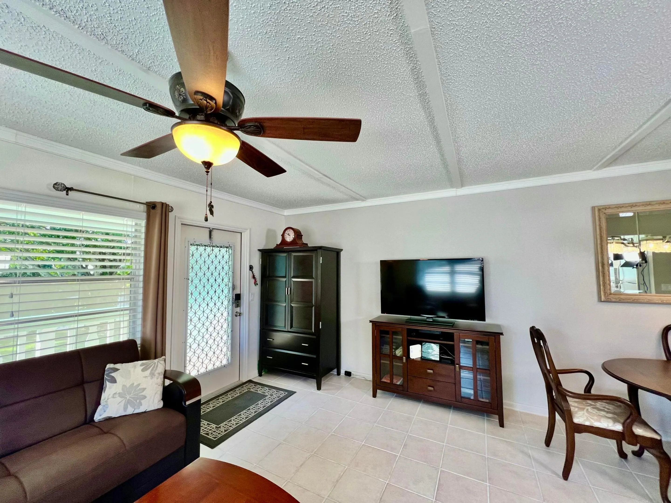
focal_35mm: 13
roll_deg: +0.9
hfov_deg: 106.2
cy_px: 252
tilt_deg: +3.3
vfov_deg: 89.9
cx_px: 336
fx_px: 252
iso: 80
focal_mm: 1.57
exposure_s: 1/120
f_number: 1.8
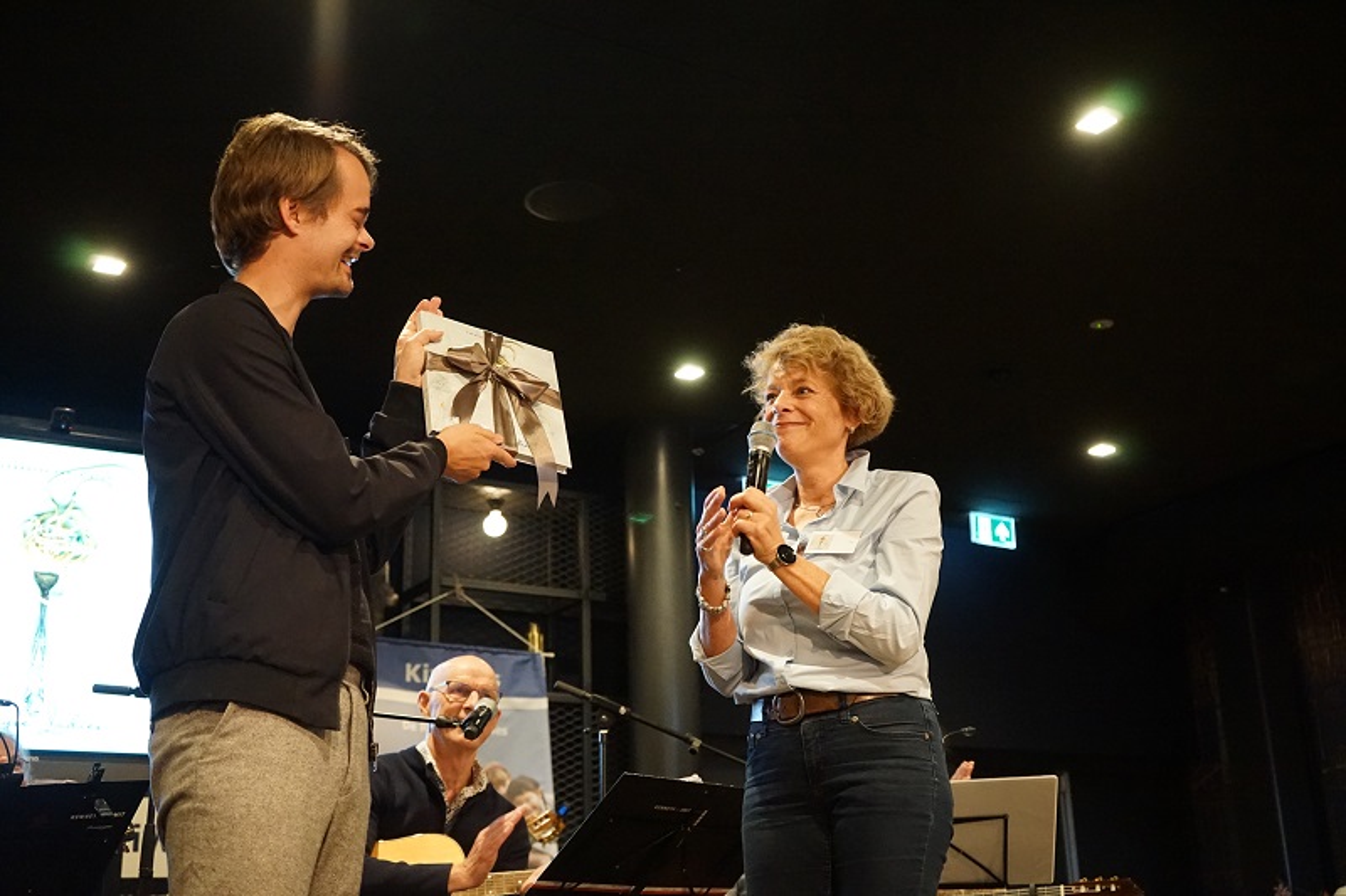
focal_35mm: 41
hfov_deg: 47.4
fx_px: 1533
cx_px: 673
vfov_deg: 32.6
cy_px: 448
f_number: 4.5
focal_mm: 41
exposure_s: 1/80
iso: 6400
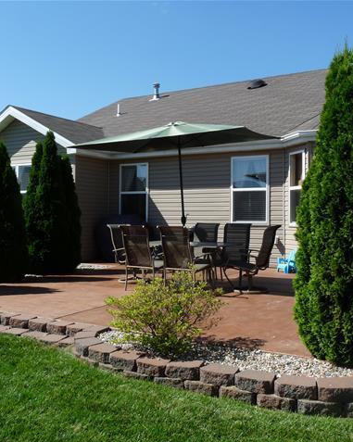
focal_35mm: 38
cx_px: 192
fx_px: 497
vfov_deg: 48.0
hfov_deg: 39.1
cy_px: 221
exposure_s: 1/400
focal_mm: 5.1
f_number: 5.6
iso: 100
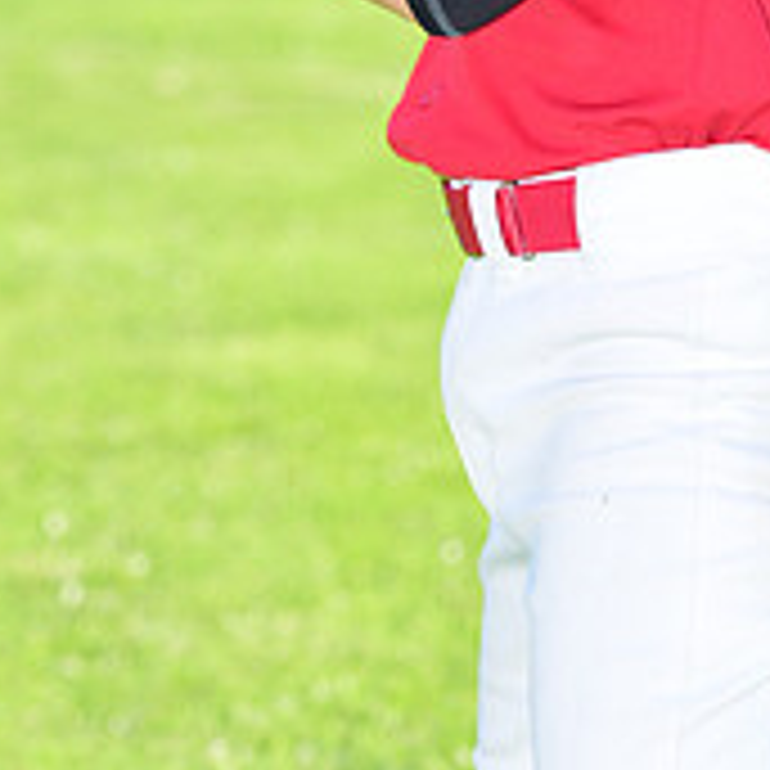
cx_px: 655
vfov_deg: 5.5
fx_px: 7978
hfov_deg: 5.5
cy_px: -369
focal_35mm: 317
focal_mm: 110
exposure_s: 1/320
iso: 125
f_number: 4.5
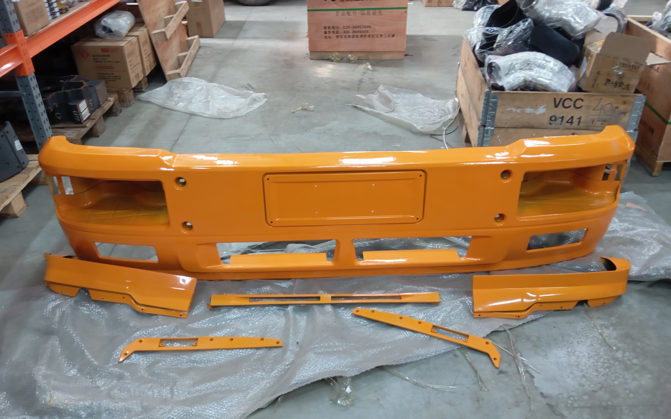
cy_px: 220
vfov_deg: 41.8
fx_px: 549
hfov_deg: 62.9
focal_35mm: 30
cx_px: 335
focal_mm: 4.22
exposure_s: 1/25
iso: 1206
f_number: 1.8
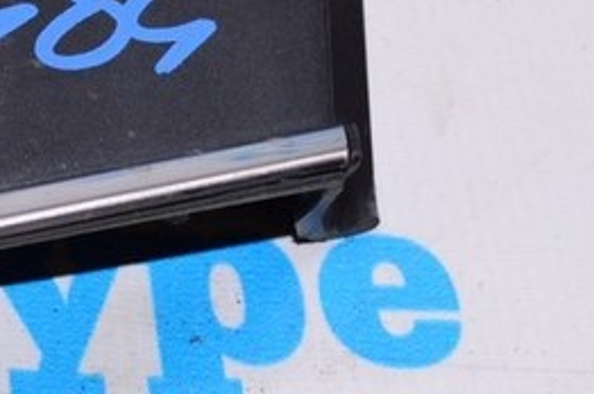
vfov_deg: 8.0
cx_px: -136
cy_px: -103
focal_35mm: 170
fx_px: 2801
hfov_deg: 11.8
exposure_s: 1/200
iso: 1600
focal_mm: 29
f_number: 8
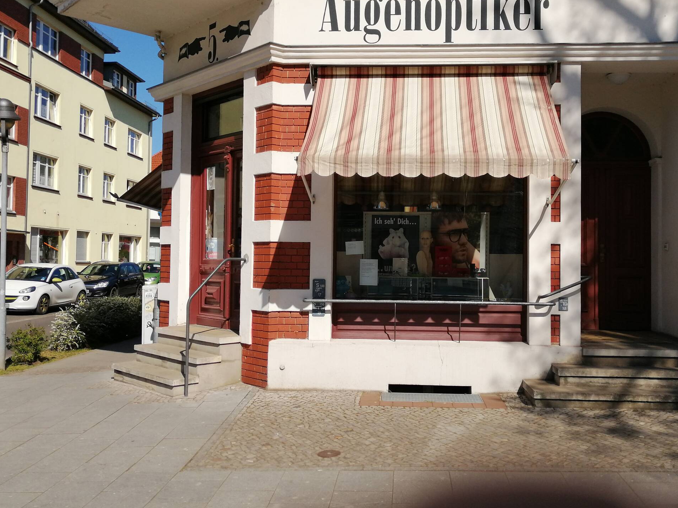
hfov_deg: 51.3
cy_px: 228
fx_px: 705
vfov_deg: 39.6
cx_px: 364
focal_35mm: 36
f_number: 1.8
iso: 50
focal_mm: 3.95
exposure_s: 1/2584
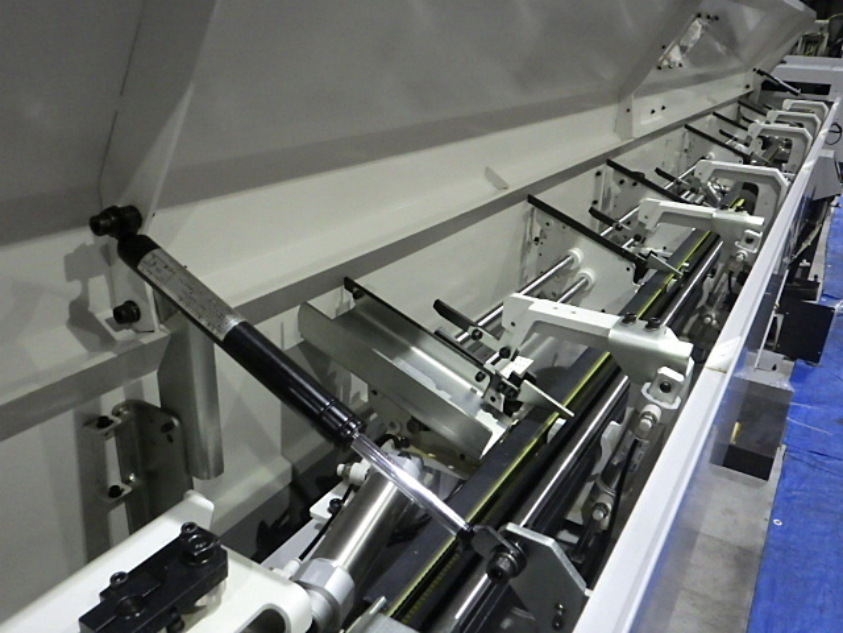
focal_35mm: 28
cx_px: 422
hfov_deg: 63.4
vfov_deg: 49.7
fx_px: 682
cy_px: 316
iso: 1250
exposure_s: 1/45
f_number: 3.5
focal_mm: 5
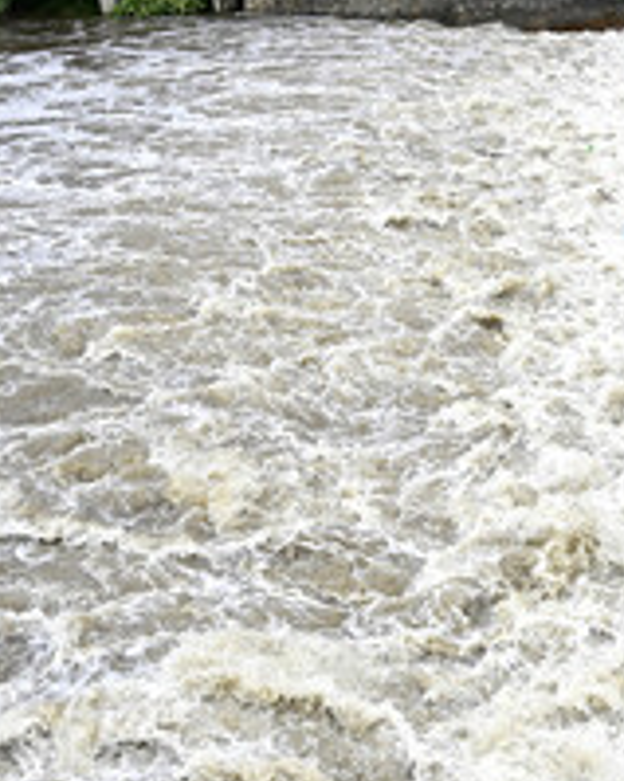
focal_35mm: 51
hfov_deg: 27.9
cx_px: 622
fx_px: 1178
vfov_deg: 36.6
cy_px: 357
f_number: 2.8
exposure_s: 1/320
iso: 100
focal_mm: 24
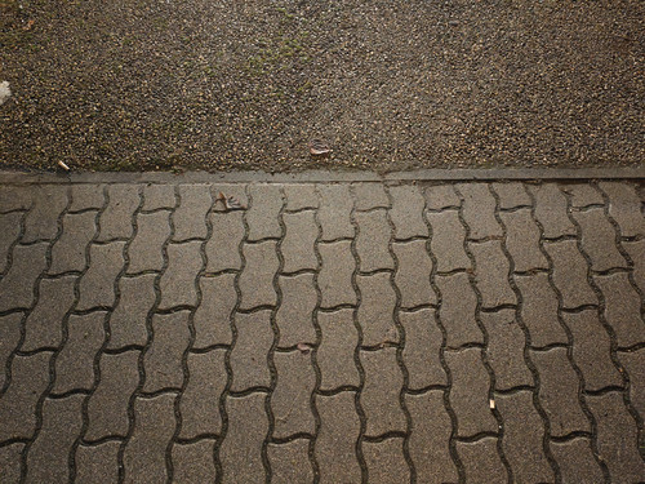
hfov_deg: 65.3
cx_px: 322
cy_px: 242
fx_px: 503
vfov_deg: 51.4
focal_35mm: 27
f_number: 1.6
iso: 3200
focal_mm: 7.62
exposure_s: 1/25
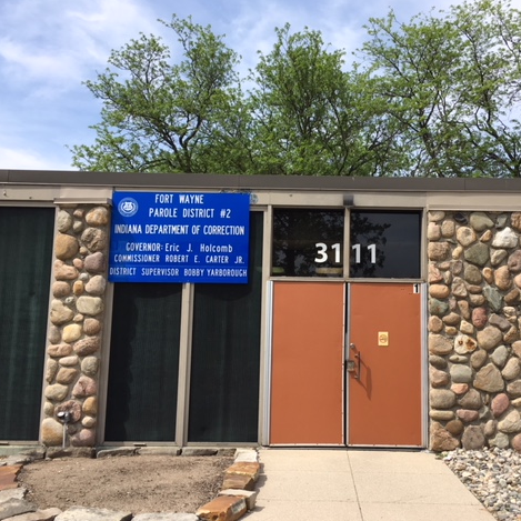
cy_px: 262
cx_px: 319
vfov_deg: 47.2
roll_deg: +0.2
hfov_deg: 46.9
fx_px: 596
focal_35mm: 35
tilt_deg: +6.9
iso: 25
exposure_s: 1/1282
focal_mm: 4.15
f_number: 2.2
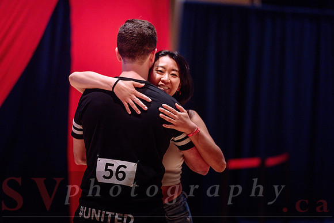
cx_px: 167
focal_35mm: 105
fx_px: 974
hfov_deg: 19.5
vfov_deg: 13.0
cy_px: 112
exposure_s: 1/250
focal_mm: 105
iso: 2000
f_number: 1.4
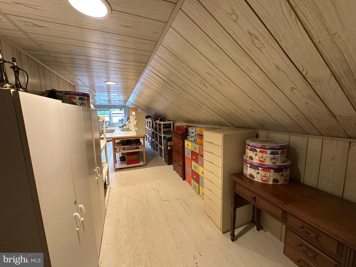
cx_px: 178
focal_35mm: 14
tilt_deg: -8.0
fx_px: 144
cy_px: 134
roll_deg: +1.5
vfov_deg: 85.7
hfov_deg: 102.1
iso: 250
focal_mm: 2.22
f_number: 2.2
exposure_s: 1/60
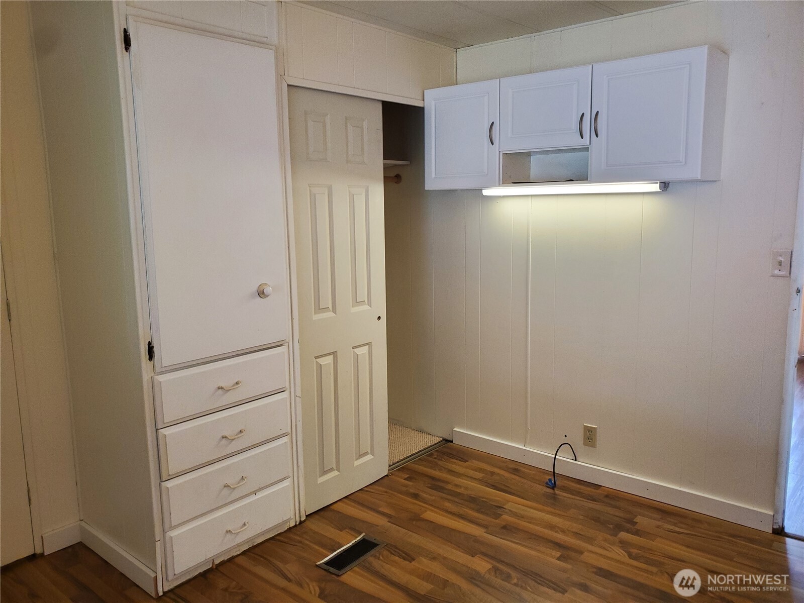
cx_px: 402
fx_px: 604
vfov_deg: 53.1
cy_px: 302
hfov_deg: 67.3
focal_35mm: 26
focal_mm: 4.3
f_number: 2.4
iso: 250
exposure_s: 1/60
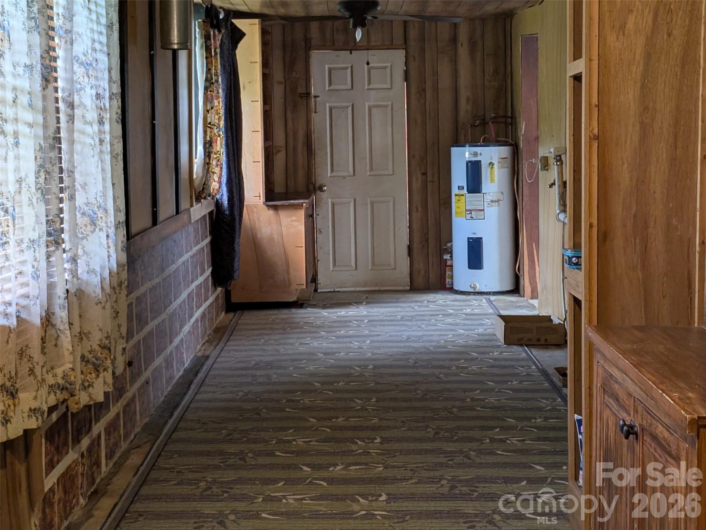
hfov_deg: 38.9
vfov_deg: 29.7
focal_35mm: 49
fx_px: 999
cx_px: 353
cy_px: 265
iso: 106
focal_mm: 4.53
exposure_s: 1/30
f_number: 1.7
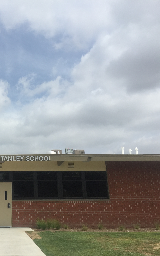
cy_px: 130
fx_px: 293
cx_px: 0
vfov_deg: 47.2
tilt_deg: +13.3
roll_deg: +0.6
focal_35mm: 42
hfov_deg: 28.6
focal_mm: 4.15
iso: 32
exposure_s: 1/3968
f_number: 2.2
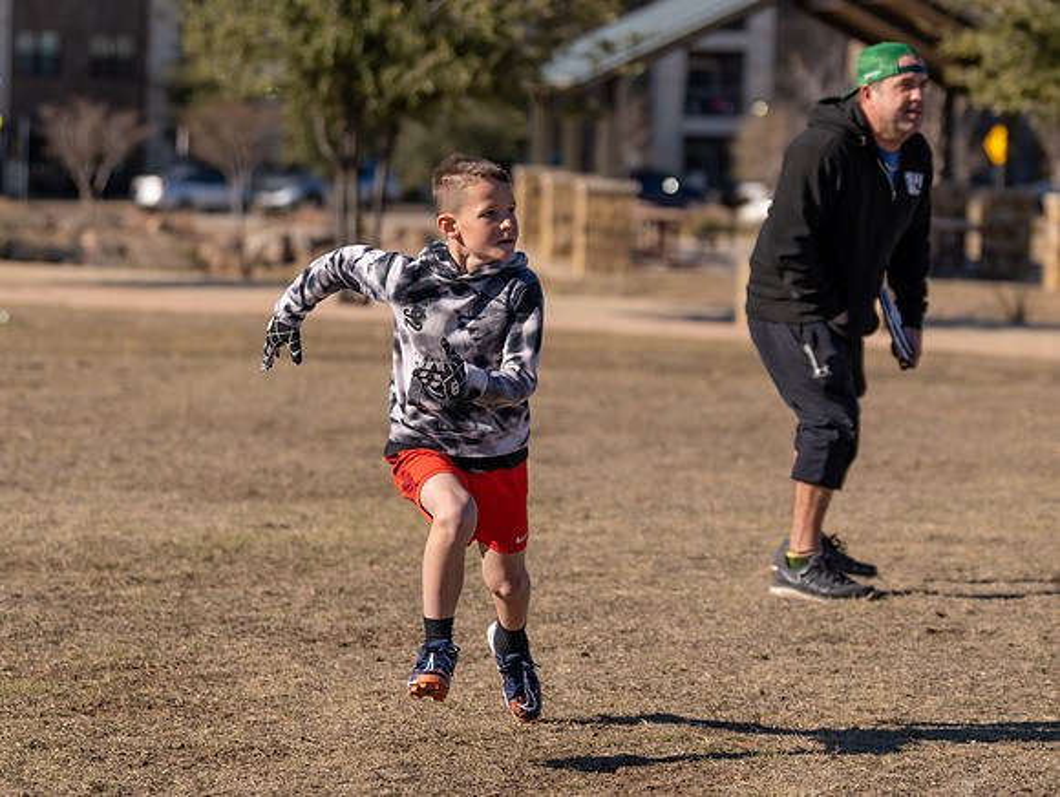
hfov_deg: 13.2
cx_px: 552
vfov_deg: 9.9
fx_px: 4589
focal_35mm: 150
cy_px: 357
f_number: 2.8
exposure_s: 1/2500
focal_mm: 95
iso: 100
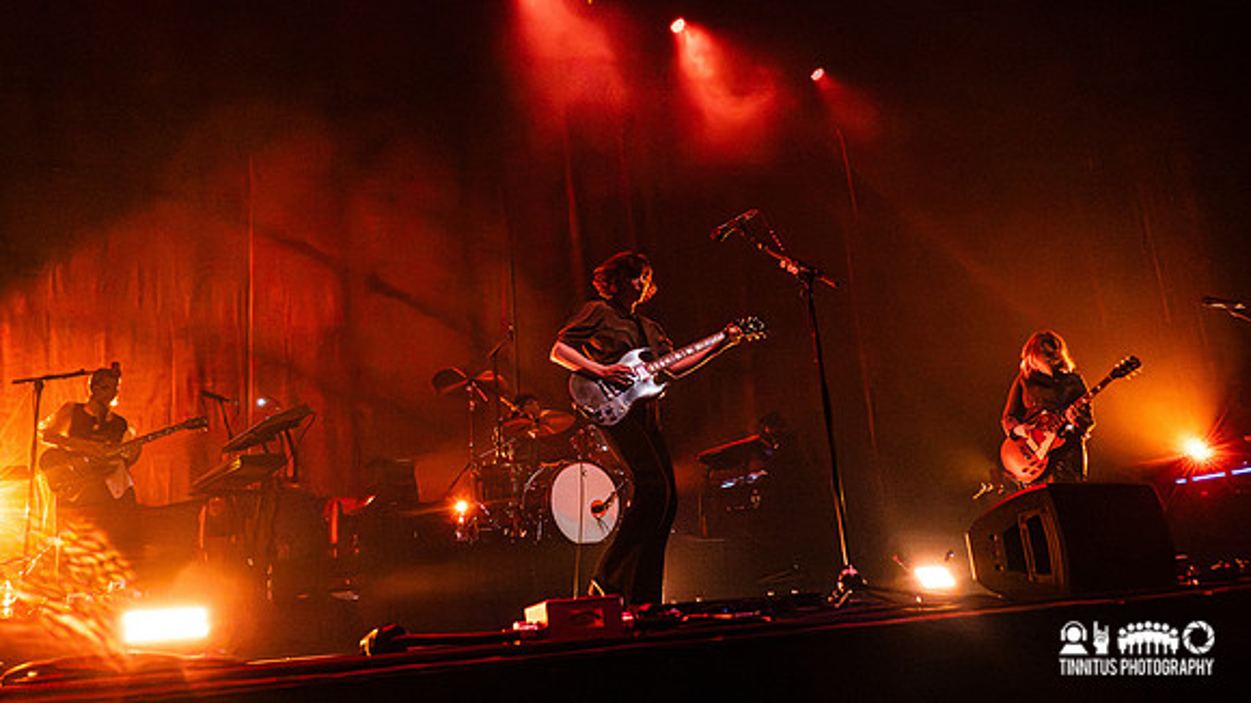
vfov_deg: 38.5
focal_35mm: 30
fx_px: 1007
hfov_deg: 63.7
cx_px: 626
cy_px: 361
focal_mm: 10.83
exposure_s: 1/200
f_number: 3.5
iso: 6400
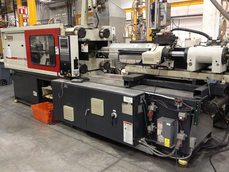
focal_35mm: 35
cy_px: 86
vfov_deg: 40.7
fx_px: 232
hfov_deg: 52.6
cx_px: 114
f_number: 2.4
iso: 200
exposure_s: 1/20
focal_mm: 4.28
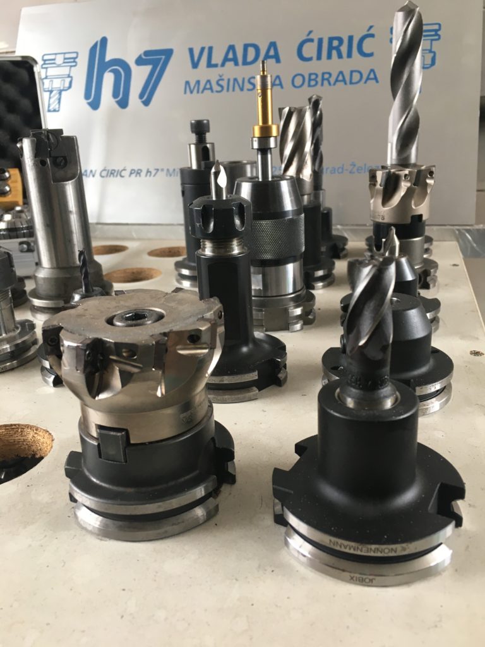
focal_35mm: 29
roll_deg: -1.5
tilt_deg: -4.7
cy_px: 324
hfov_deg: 48.2
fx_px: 542
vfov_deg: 61.7
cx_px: 242
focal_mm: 4.15
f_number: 2.2
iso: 40
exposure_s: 1/33
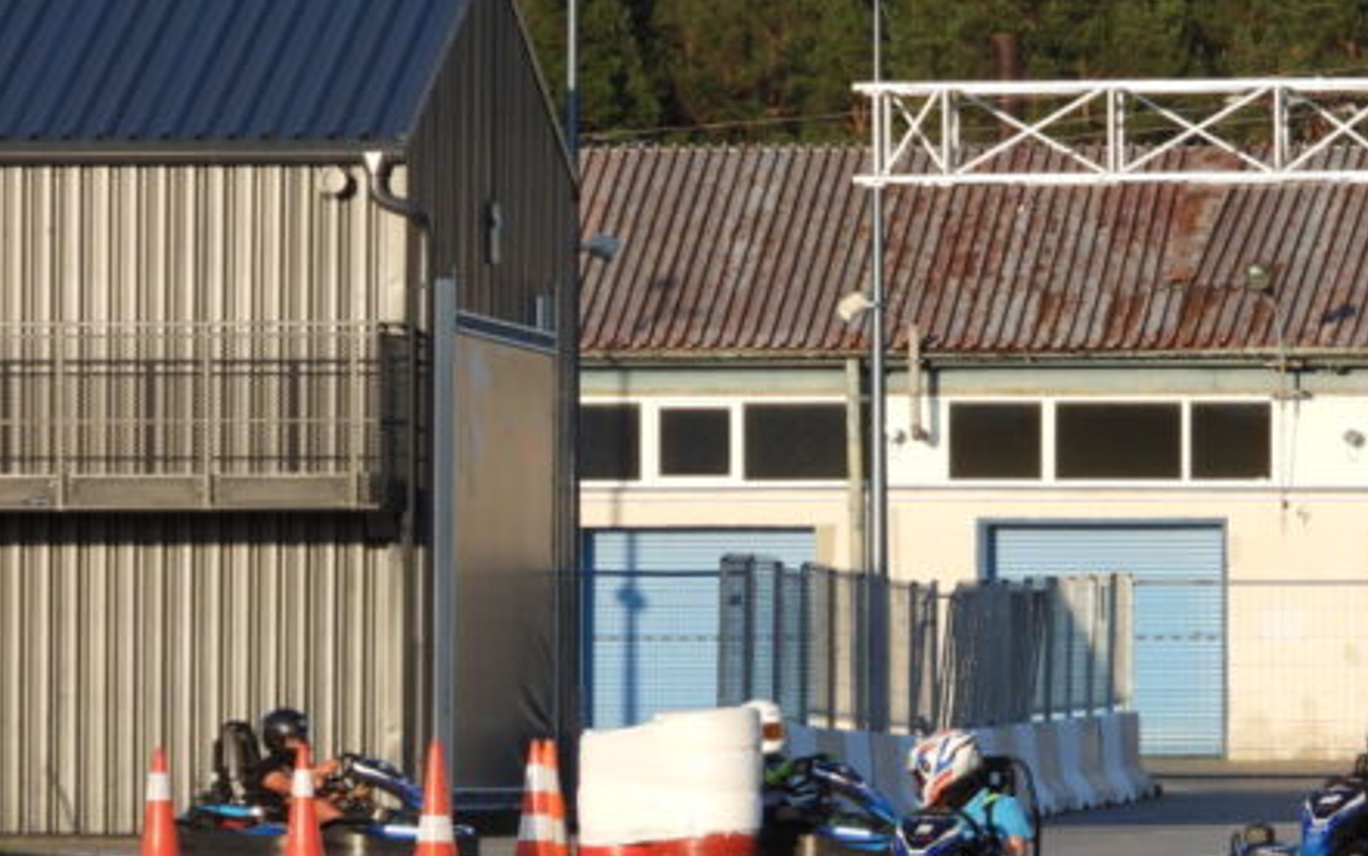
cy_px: 859
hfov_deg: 3.8
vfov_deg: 2.4
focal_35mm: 554
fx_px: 20662
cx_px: 990
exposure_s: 1/500
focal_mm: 53.9
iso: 100
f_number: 4.5
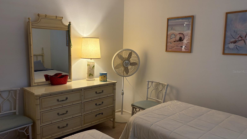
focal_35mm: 29
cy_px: 71
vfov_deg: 40.2
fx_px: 190
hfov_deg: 66.1
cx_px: 121
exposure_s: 1/120
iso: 160
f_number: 1.6
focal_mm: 5.96
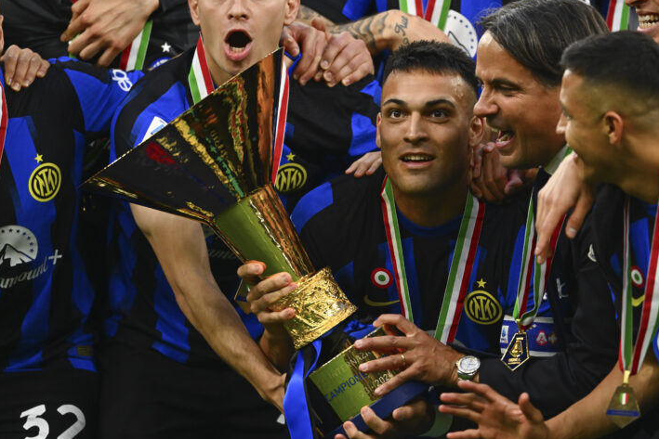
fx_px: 10582
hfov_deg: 3.6
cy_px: 196
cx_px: 414
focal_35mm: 578
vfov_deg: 2.4
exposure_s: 1/1600
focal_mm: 400
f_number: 2.8
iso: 2000
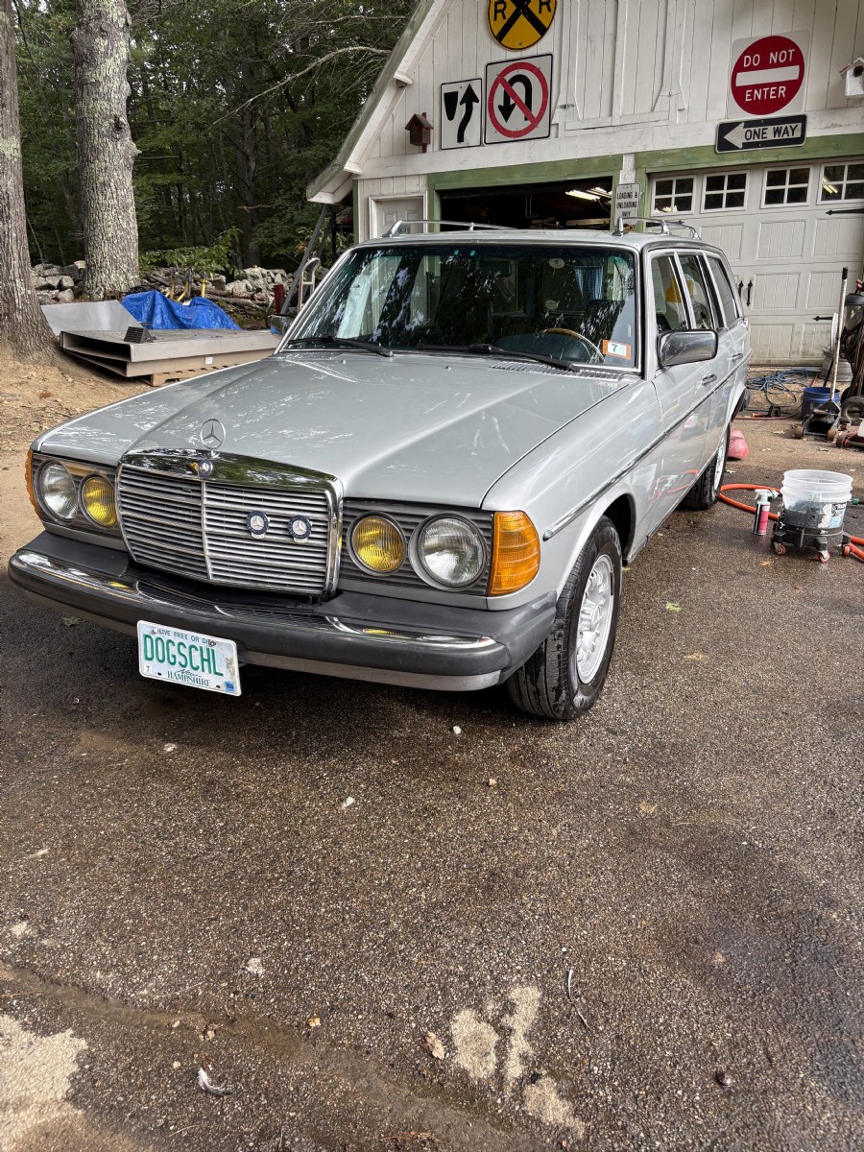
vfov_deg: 67.3
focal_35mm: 26
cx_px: 432
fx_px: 865
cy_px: 576
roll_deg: -0.1
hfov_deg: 53.1
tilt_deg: -17.1
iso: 50
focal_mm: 5.96
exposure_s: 1/552
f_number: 1.6
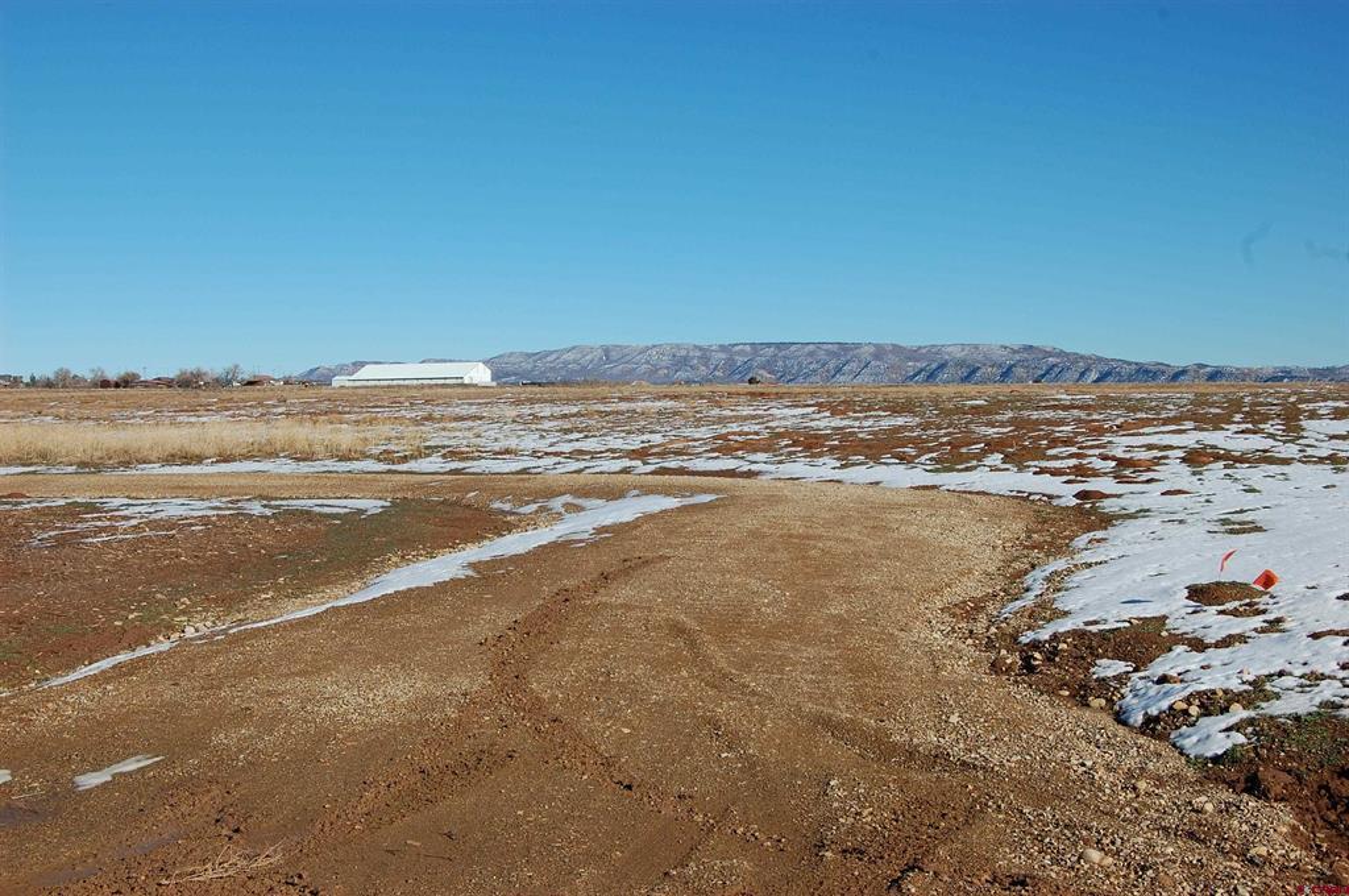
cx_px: 674
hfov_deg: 41.2
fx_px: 1796
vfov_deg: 28.0
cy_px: 448
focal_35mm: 48
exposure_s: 1/320
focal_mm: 32
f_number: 11
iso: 200
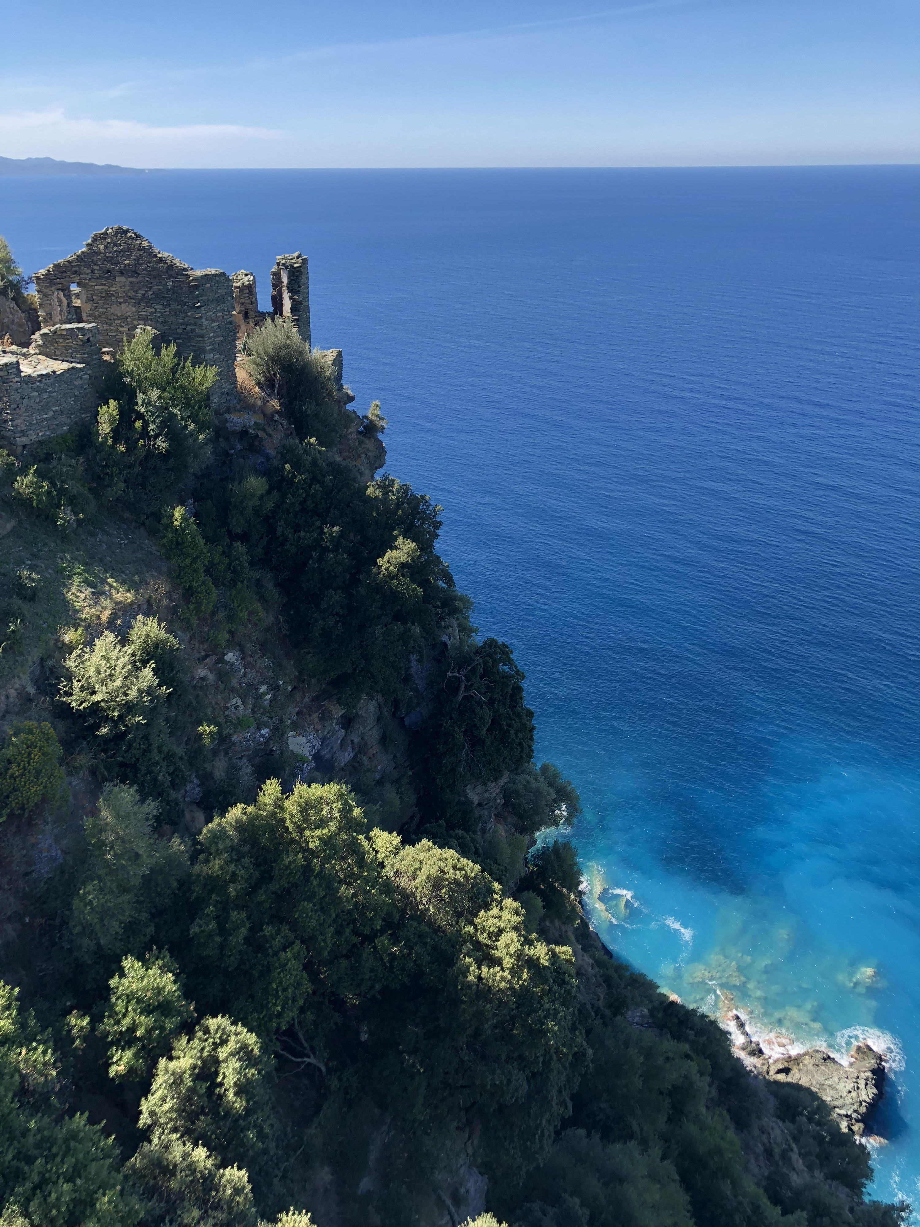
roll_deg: +1.1
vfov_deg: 63.4
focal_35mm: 28
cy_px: 614
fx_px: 992
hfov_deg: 49.7
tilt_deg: -23.7
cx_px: 460
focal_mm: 4
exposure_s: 1/623
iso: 20
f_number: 1.8
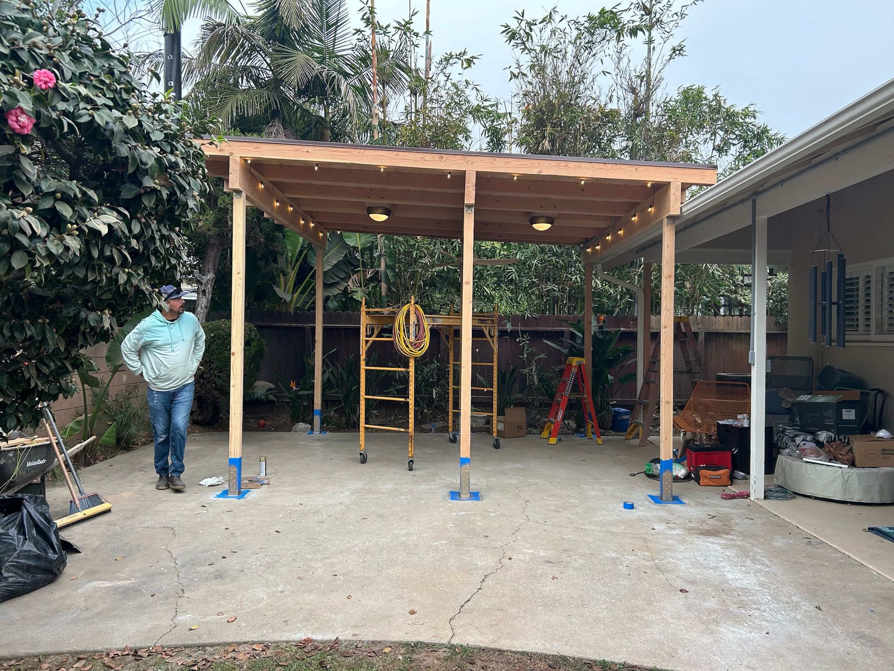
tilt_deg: +0.0
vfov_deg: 53.1
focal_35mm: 26
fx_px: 671
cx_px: 447
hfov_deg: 67.3
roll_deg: +0.1
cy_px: 336
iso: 50
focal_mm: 5.7
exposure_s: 1/509
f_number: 1.5
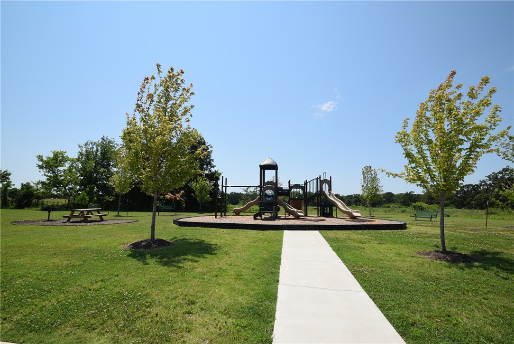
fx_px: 214
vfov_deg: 77.4
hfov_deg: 100.4
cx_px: 257
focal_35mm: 15
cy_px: 172
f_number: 10
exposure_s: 1/200
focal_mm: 10
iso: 100
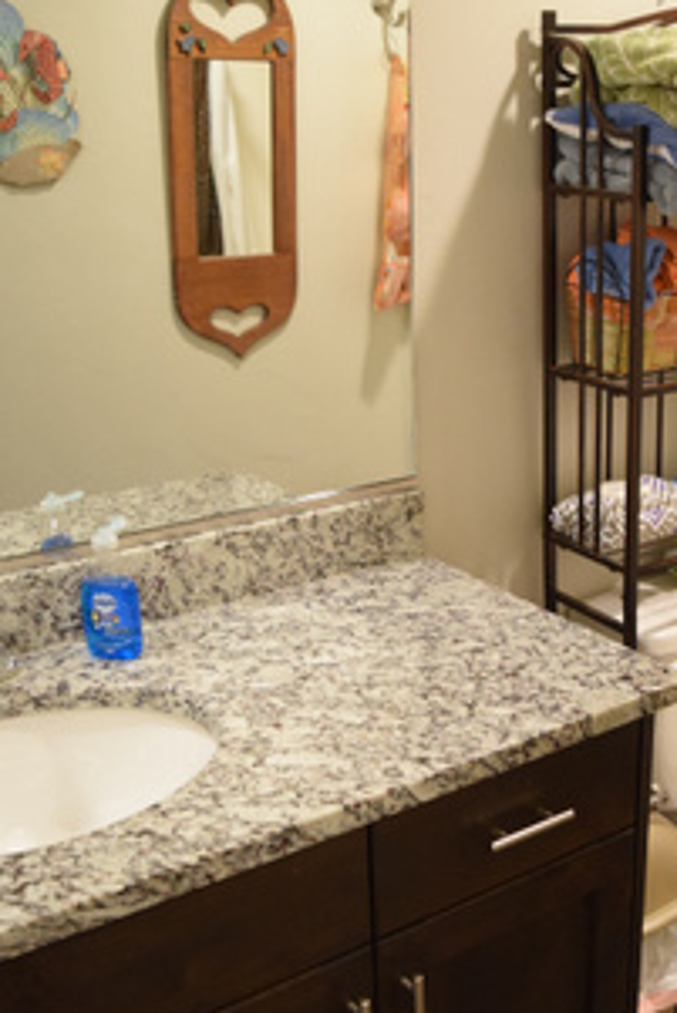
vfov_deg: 45.4
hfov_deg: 30.5
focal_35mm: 43
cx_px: 536
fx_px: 1211
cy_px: 518
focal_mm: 18
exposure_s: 1/60
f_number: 3.5
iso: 1600
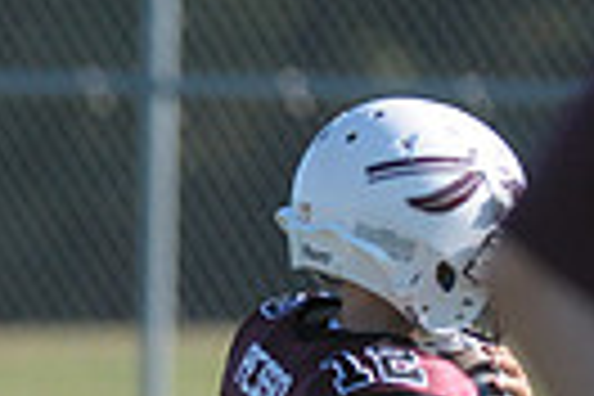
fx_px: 29318
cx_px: -216
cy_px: 637
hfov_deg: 1.2
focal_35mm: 1777
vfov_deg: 0.8
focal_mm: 270
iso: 640
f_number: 4
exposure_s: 1/2500
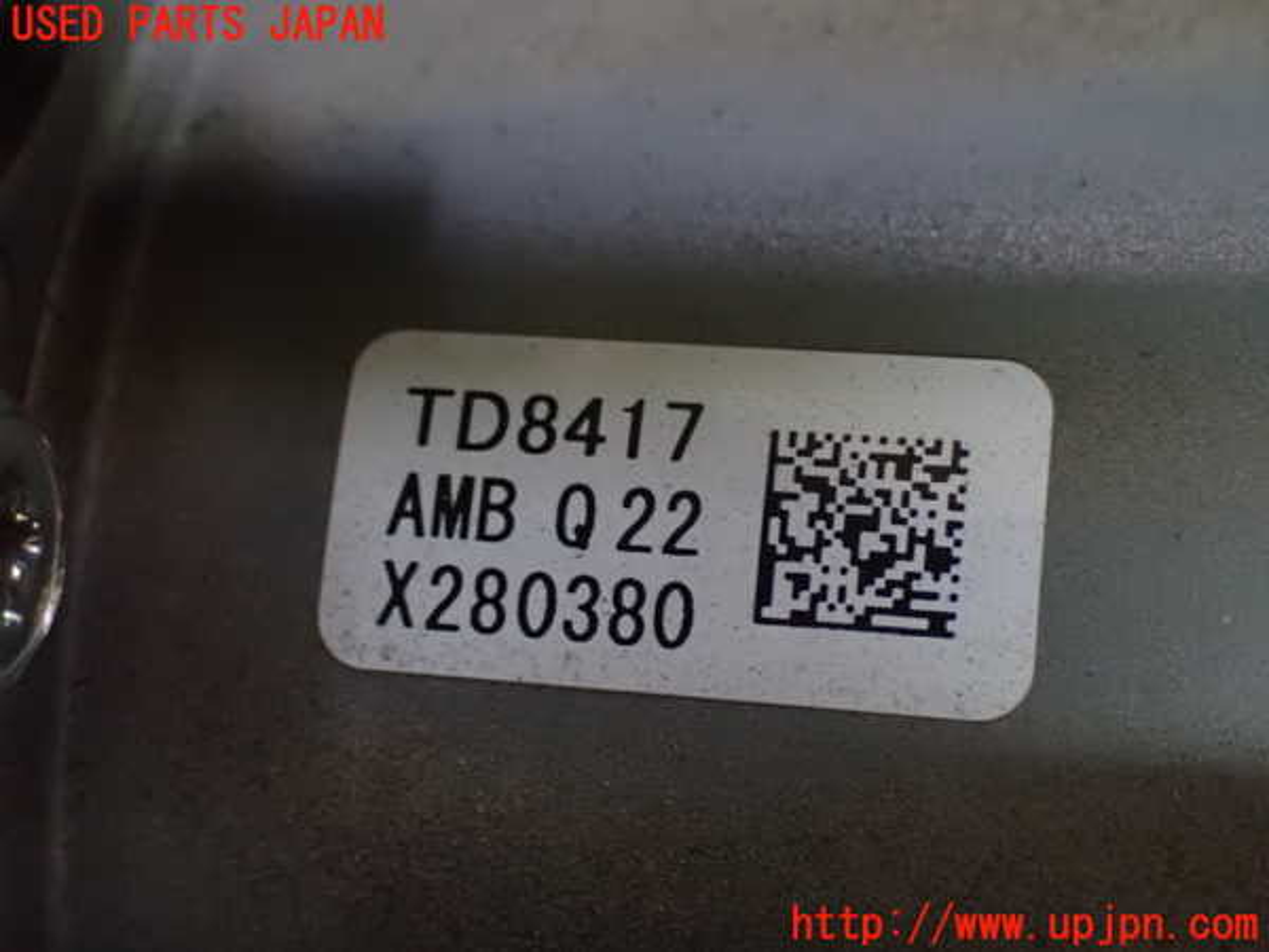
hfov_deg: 31.2
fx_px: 2273
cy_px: 476
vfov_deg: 23.7
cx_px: 634
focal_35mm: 62
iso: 1600
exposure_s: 1/20
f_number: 3.6
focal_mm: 11.09
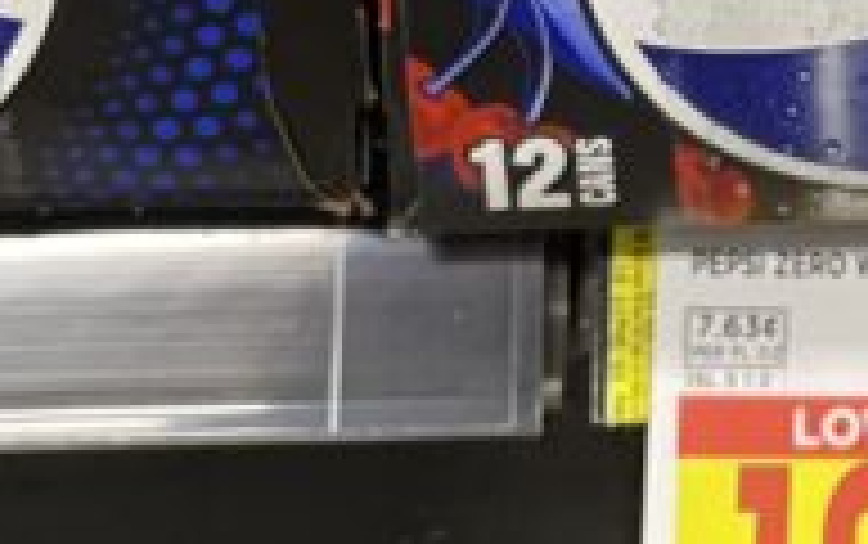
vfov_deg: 8.5
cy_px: -584
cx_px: 1102
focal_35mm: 146
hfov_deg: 13.8
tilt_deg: -26.1
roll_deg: -1.5
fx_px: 3457
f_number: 1.6
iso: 200
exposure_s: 1/60
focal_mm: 4.2
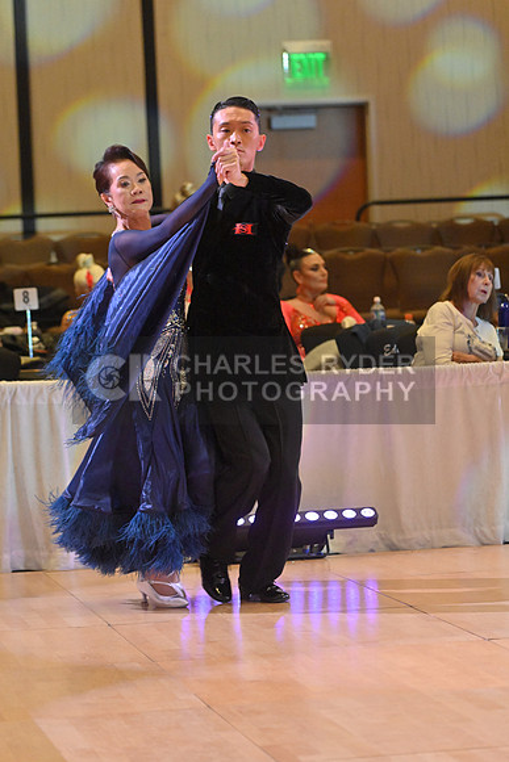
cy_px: 381
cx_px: 254
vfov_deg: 15.2
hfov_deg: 10.2
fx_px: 2861
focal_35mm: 135
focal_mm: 135
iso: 5000
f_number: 5
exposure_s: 1/400
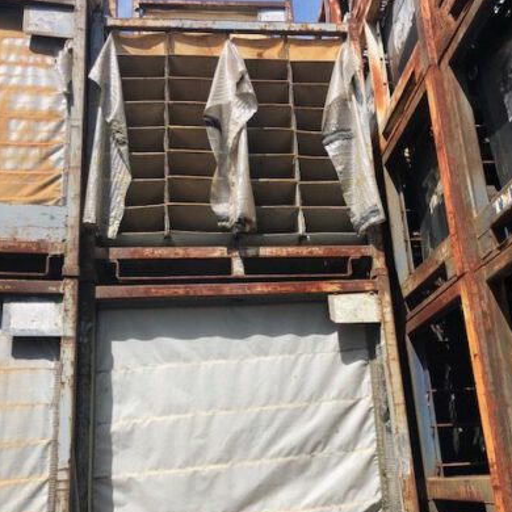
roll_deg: +3.2
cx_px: 259
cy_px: 325
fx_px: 586
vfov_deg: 46.7
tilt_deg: +16.7
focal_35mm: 35
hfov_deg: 47.2
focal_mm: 3.99
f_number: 1.8
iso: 20
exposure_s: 1/1869
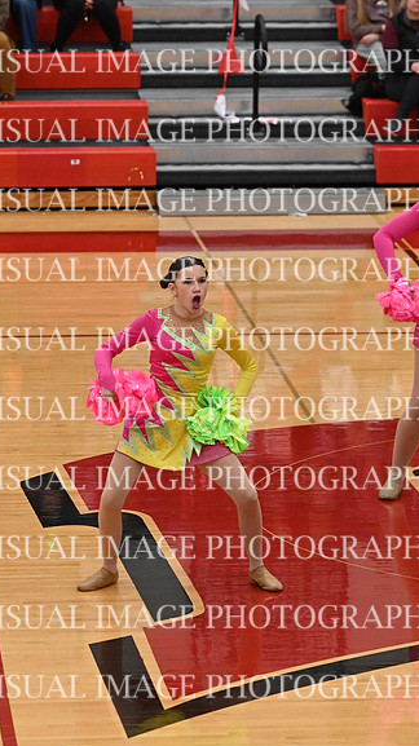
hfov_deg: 6.2
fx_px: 3896
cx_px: 197
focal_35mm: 197
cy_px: 374
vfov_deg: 10.9
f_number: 4
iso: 6400
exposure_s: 1/400
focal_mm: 125
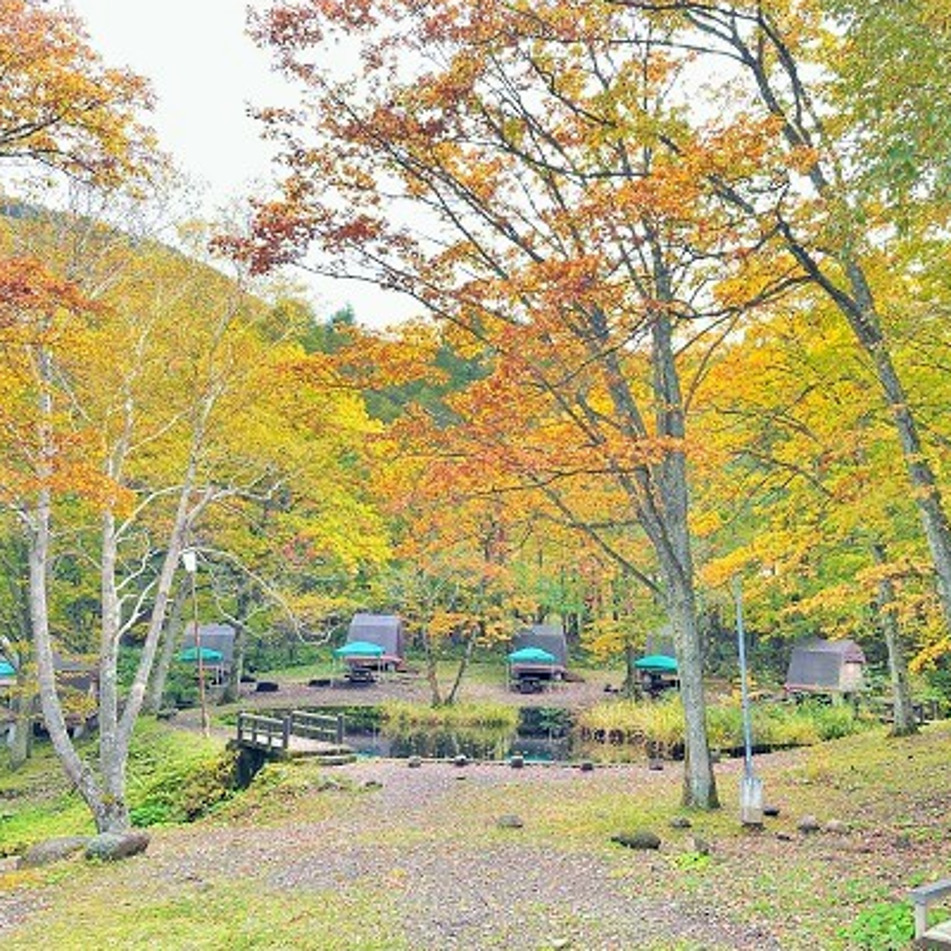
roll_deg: -2.5
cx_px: 561
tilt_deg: +8.7
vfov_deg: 52.5
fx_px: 964
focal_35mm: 31
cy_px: 472
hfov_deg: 52.2
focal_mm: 5.1
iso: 32
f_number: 1.6
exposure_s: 1/148
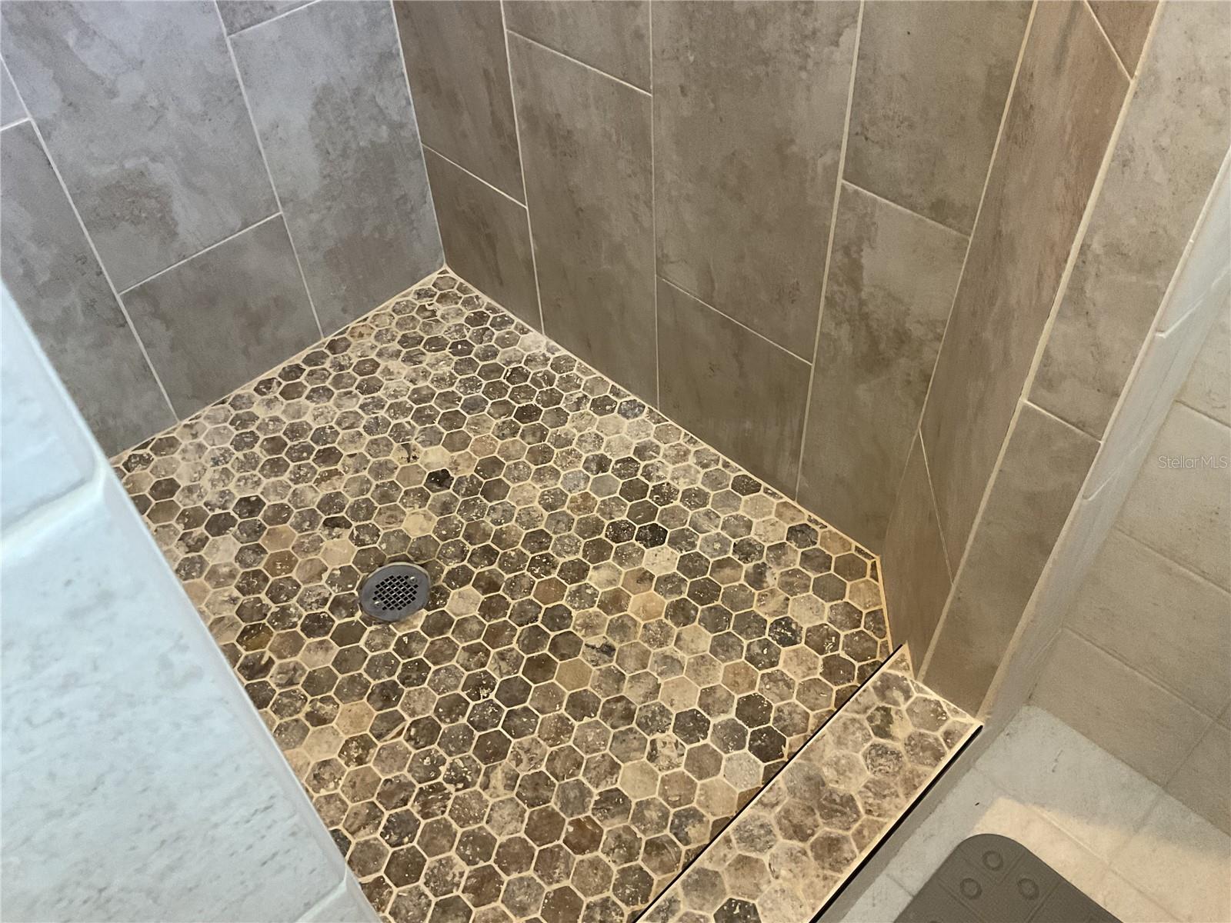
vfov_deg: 48.2
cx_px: 616
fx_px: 1031
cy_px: 462
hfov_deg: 61.7
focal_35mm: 29
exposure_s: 1/60
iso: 200
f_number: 1.8
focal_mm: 3
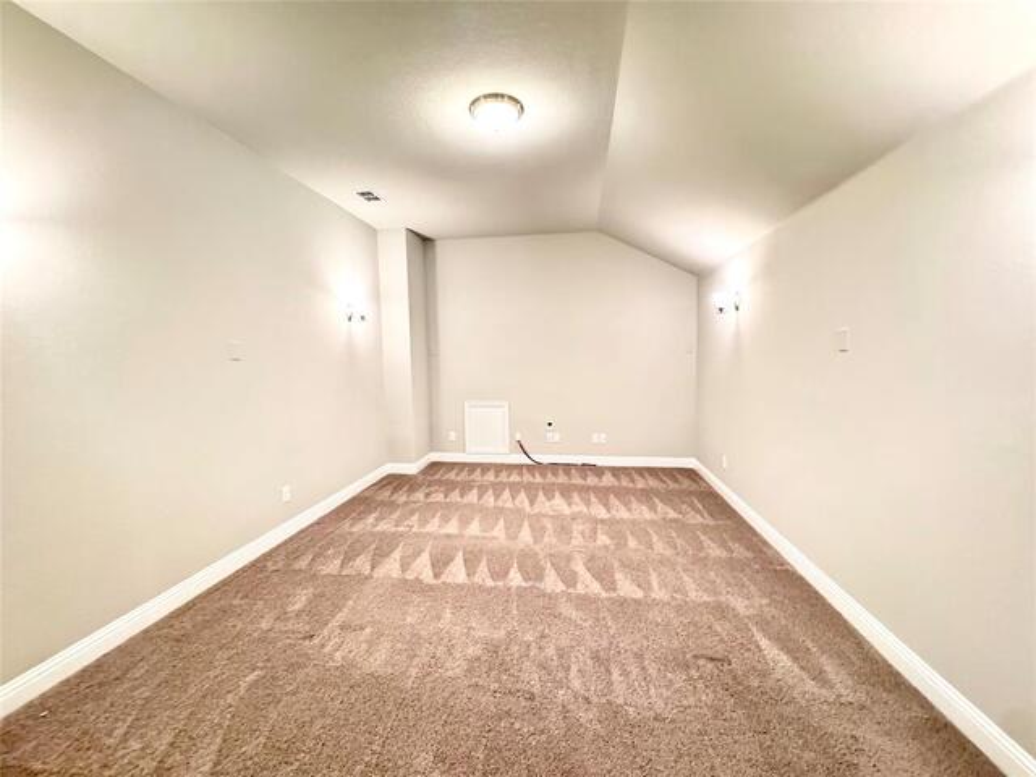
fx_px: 419
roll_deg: +0.5
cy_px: 388
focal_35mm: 14
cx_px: 518
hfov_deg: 102.1
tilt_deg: -4.5
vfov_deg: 85.7
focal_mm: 2.22
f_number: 2.2
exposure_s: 1/60
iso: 1250
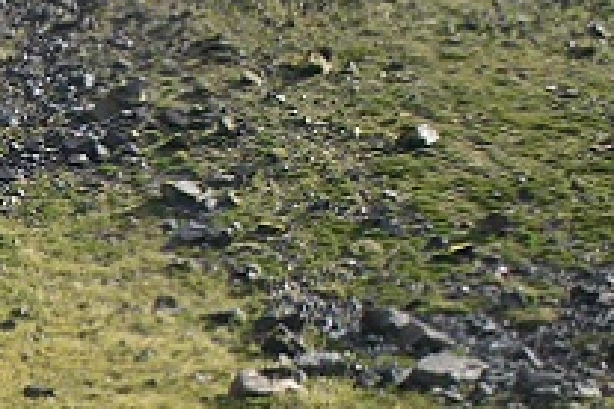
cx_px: -314
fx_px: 4025
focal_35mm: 236
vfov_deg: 5.8
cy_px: 513
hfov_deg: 8.5
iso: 50
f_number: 4.4
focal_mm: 12.2
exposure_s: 1/140
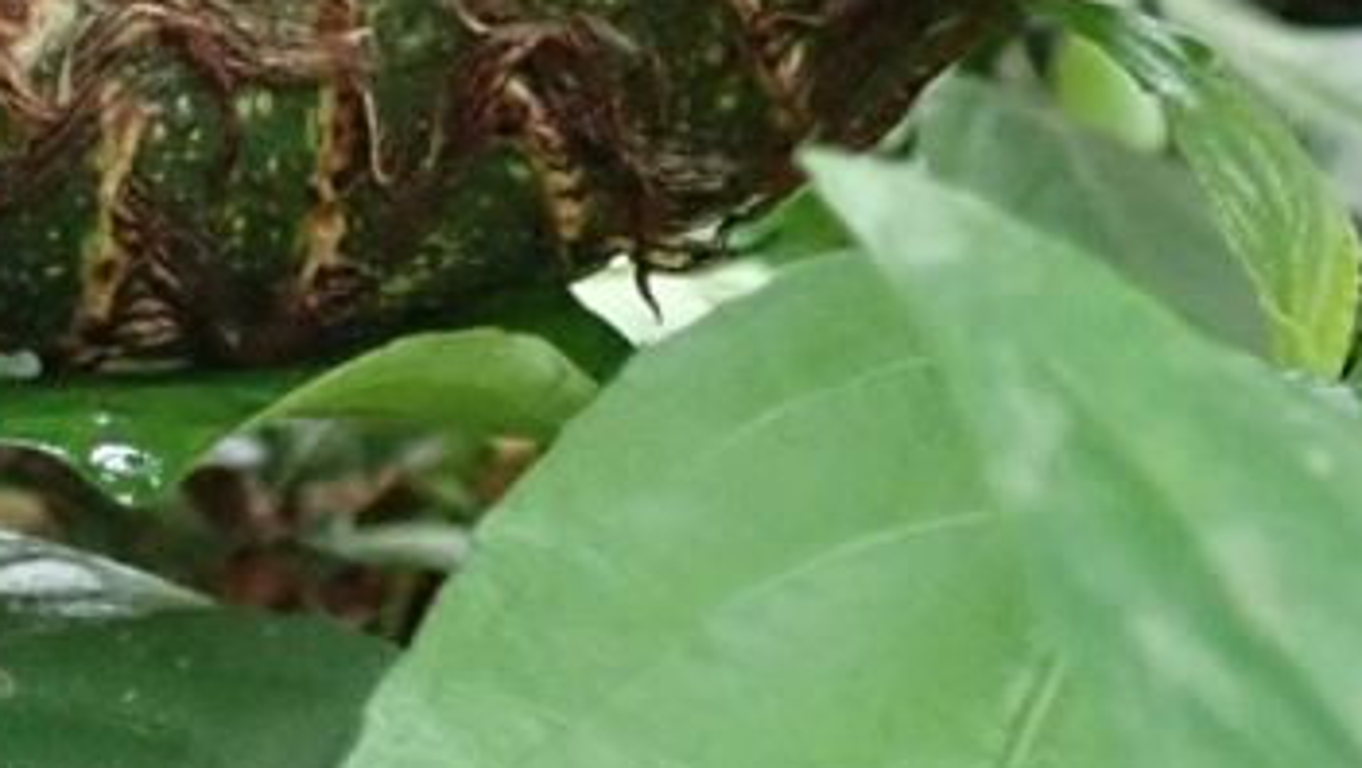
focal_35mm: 186
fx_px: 6722
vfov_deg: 6.5
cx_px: -892
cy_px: 163
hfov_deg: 11.0
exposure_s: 1/125
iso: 640
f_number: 2.3
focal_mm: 5.5
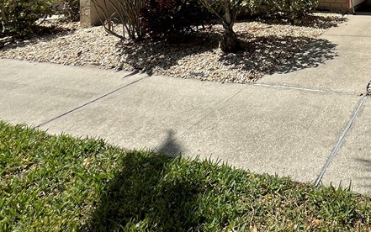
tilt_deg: +1.2
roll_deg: +2.2
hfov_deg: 49.7
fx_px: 324
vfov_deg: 31.2
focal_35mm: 32
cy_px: -65
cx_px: 363
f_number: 1.8
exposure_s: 1/1054
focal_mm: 1.57
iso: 32
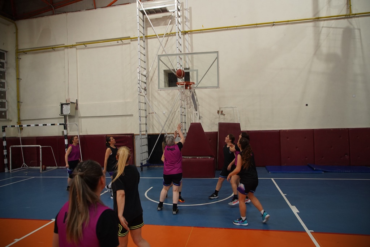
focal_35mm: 24
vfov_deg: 53.1
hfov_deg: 73.7
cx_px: 185
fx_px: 247
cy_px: 124
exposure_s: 1/160
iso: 2500
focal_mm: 24
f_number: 4
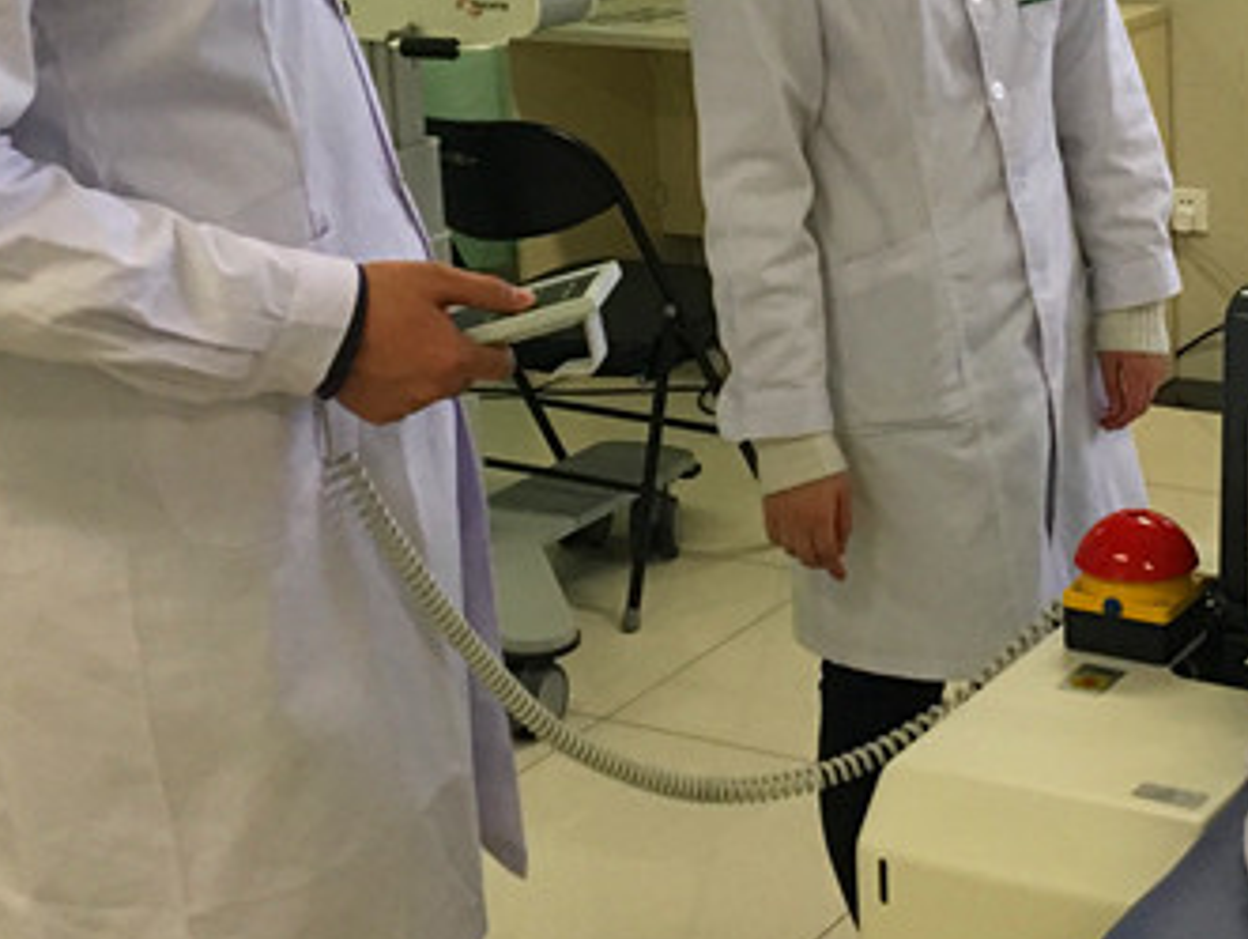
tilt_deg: -12.5
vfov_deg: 20.8
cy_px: 192
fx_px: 2526
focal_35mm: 70
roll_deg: +2.6
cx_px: 1003
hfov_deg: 27.2
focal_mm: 4.15
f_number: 2.2
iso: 200
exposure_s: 1/25
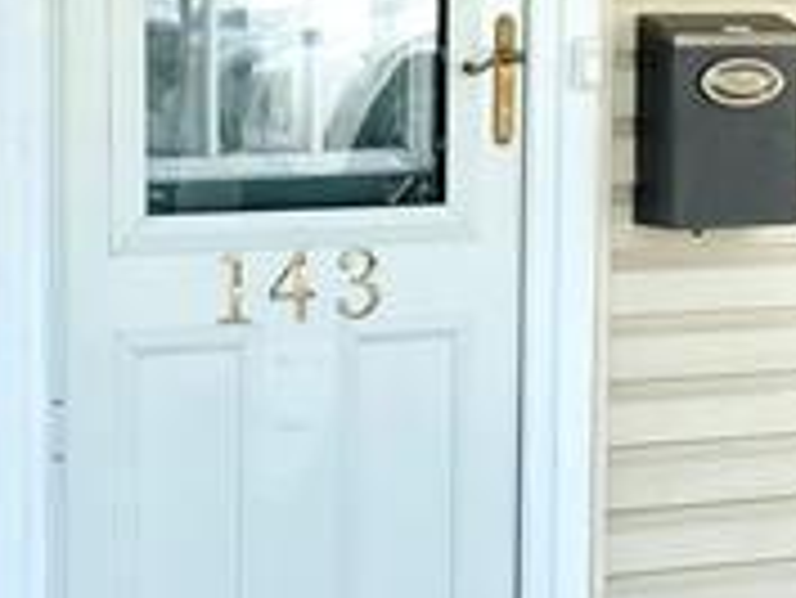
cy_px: 396
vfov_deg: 9.9
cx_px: 540
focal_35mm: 150
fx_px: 3452
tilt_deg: -10.2
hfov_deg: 13.1
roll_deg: -1.2
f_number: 1.8
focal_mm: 4.25
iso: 32
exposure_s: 1/1193
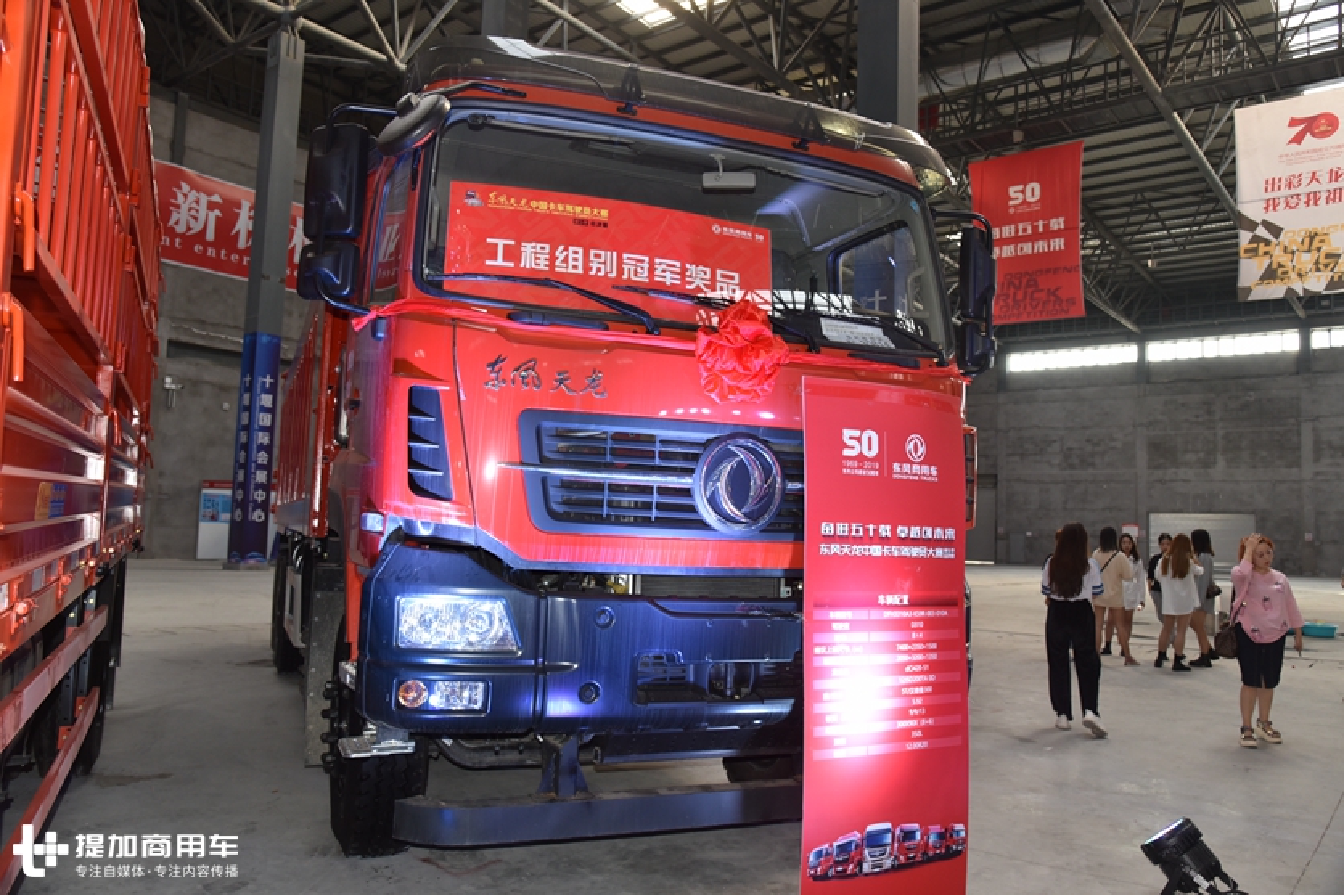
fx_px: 1008
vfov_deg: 47.9
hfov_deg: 67.4
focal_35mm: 27
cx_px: 672
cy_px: 448
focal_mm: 27
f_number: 5
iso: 800
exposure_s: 1/100
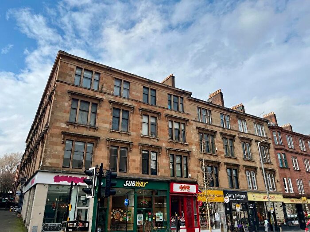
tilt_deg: +21.7
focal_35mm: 26
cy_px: 116
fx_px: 233
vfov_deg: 53.1
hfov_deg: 67.3
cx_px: 155
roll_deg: +0.6
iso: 50
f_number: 1.6
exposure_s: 1/3876
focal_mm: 5.1
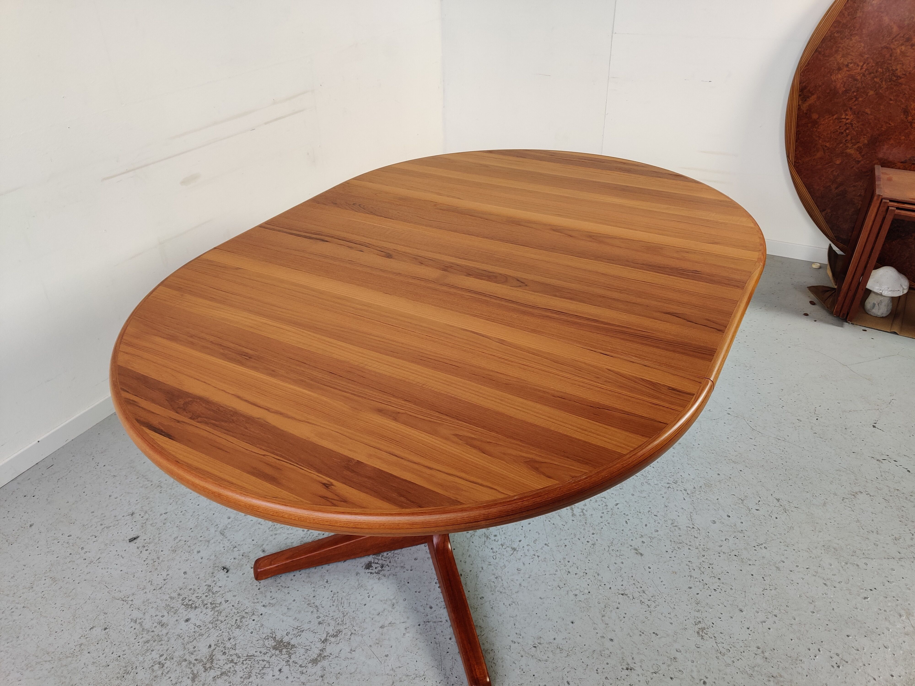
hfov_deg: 65.3
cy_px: 343
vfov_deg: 51.4
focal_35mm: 27
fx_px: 714
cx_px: 458
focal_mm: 4.75
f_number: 1.65
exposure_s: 1/100
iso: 160
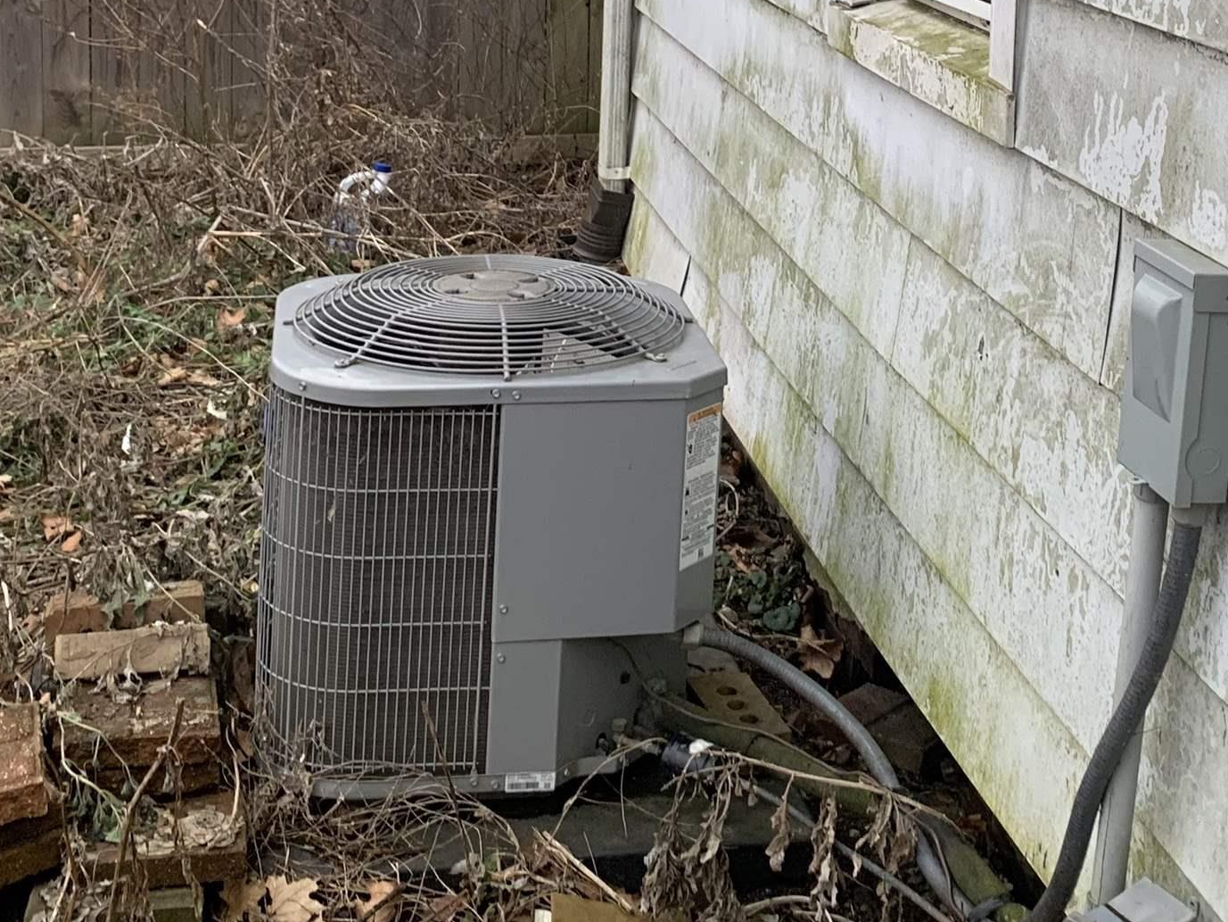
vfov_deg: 23.9
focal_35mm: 58
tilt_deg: -6.1
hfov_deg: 32.7
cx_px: 892
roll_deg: -1.5
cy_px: -40
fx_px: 2058
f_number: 1.8
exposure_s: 1/87
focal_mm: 4.25
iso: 100
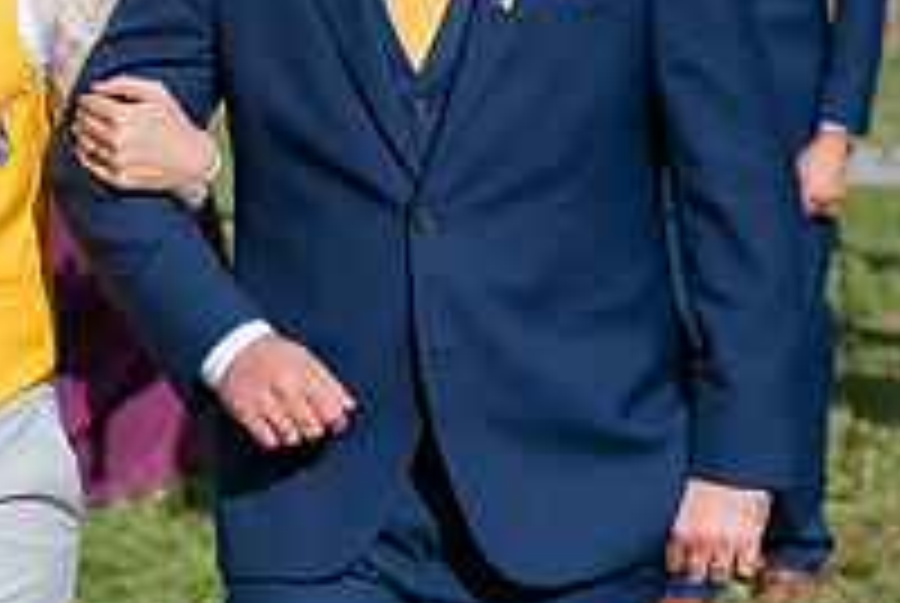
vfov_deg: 5.5
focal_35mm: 249
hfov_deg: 8.3
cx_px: 459
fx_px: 6234
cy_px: 29
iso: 400
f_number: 5
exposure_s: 1/5000
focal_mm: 86
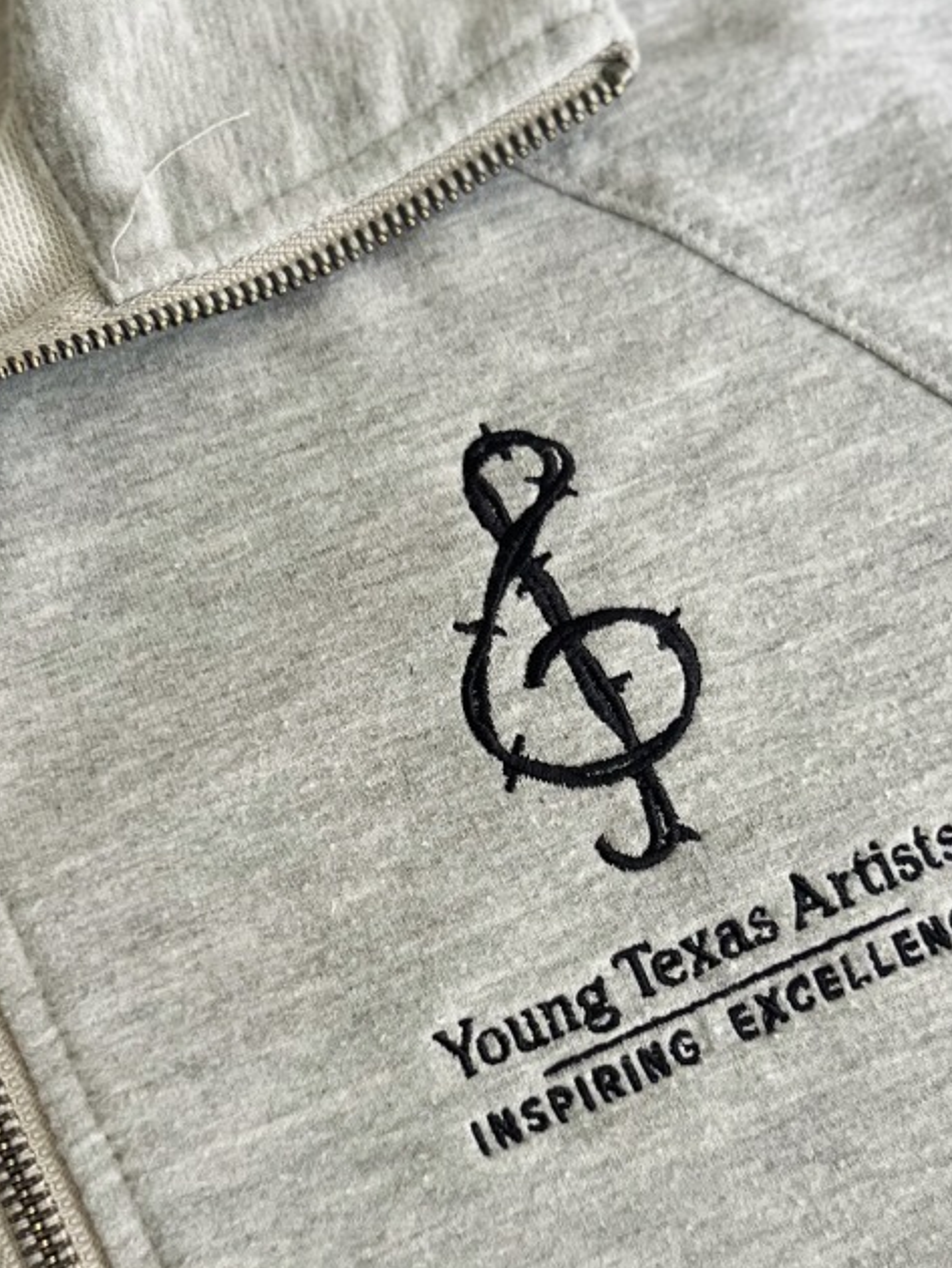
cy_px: 825
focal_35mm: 66
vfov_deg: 29.2
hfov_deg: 22.3
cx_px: 545
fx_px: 2419
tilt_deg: -73.8
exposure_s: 1/60
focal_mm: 5.7
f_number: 1.5
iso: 200
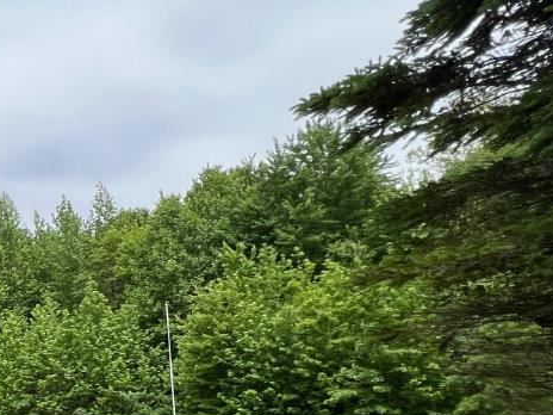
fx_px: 671
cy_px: 356
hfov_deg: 32.3
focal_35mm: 42
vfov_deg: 33.0
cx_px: -186
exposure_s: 1/1647
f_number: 1.8
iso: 32
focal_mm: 1.57
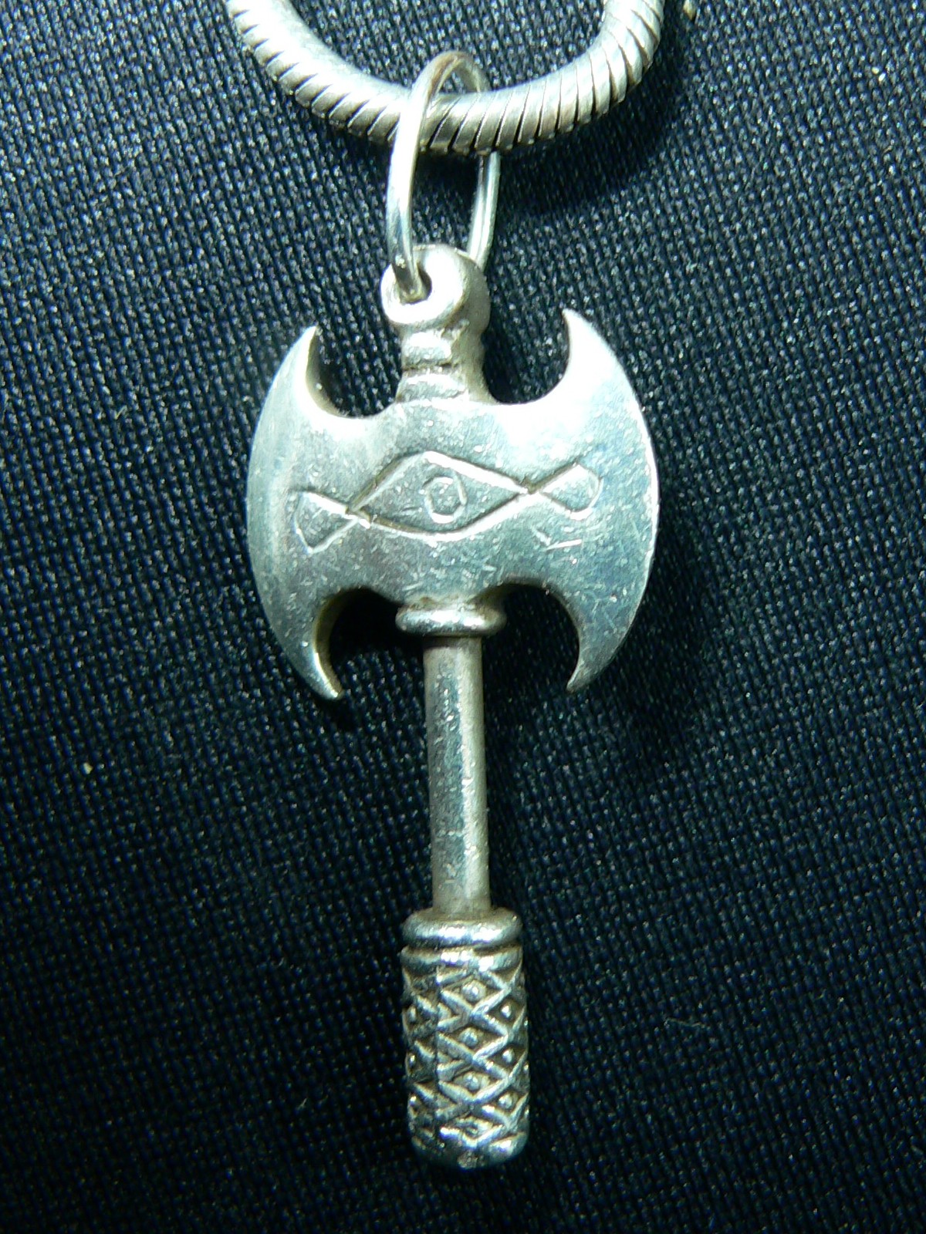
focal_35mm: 36
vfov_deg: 51.4
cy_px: 617
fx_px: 1284
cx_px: 463
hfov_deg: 39.7
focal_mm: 6
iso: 100
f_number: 2.8
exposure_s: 1/10
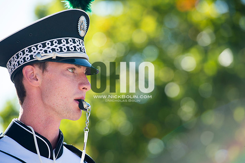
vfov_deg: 6.9
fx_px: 1360
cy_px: 82
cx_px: 122
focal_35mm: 200
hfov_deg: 10.3
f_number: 4.5
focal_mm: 200
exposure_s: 1/1000
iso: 200
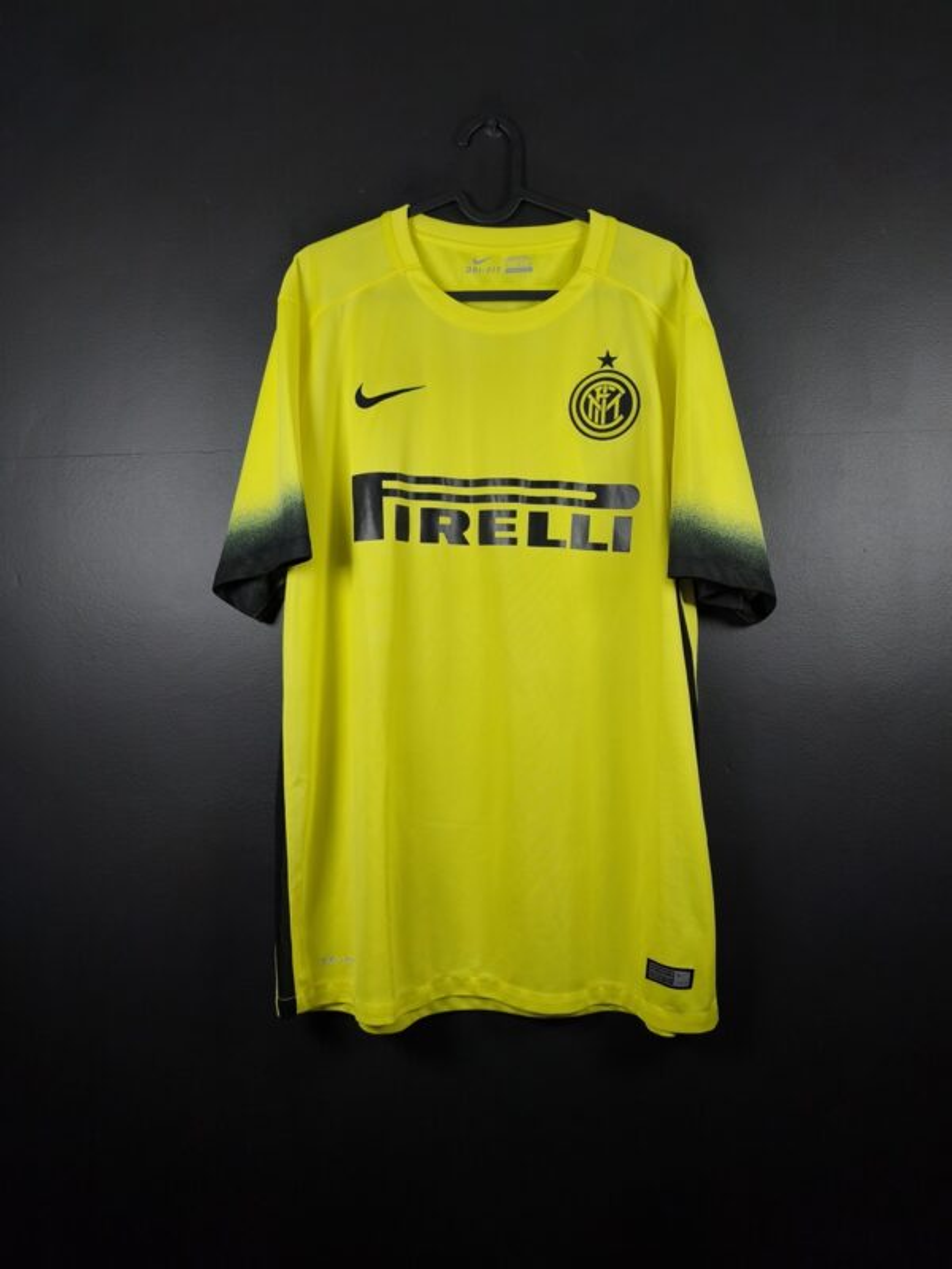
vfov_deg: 73.9
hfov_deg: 58.9
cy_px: 634
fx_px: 843
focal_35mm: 23
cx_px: 476
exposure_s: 1/200
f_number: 1.6
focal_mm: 6.57
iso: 400
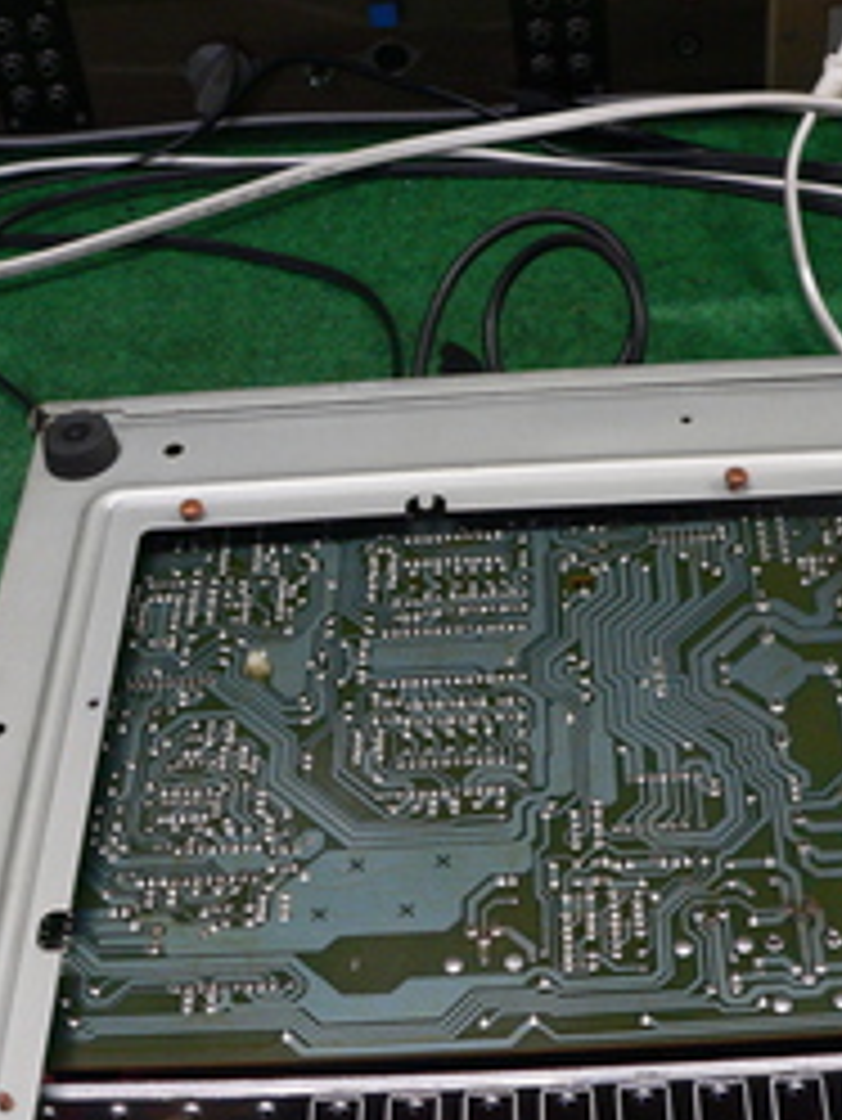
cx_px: 549
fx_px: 1782
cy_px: 636
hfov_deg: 26.5
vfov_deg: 34.9
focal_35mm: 55
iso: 200
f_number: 2.8
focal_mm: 6
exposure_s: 1/30
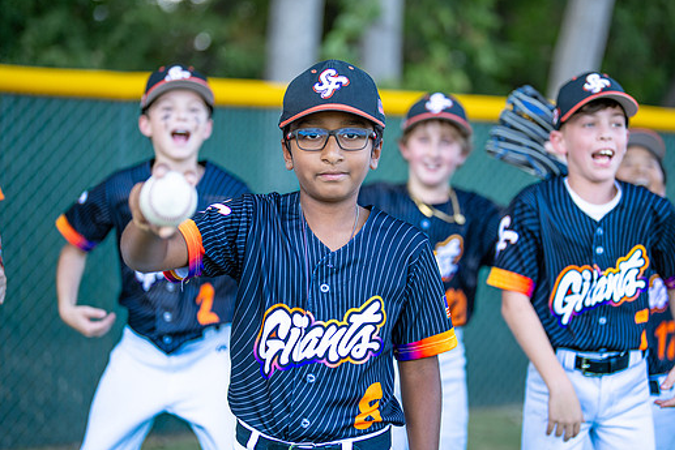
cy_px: 220
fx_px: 1125
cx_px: 369
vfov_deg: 22.6
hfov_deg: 33.4
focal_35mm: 60
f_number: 1.2
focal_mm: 50
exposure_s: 1/1000
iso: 125
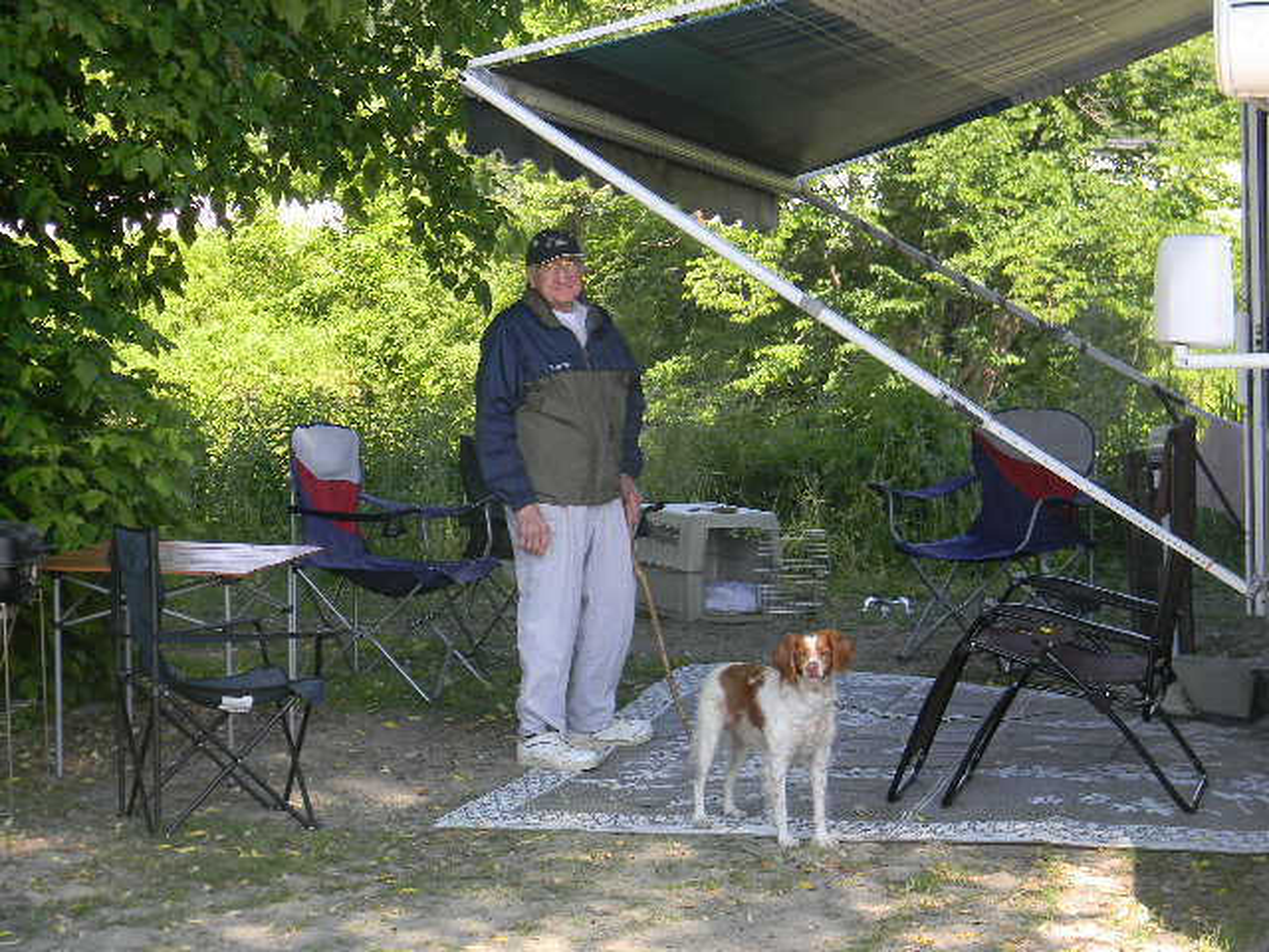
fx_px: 3043
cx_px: 634
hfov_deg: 23.6
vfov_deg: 17.8
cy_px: 476
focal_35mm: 83
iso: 80
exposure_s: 1/98.6
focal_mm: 15.1
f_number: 4.5
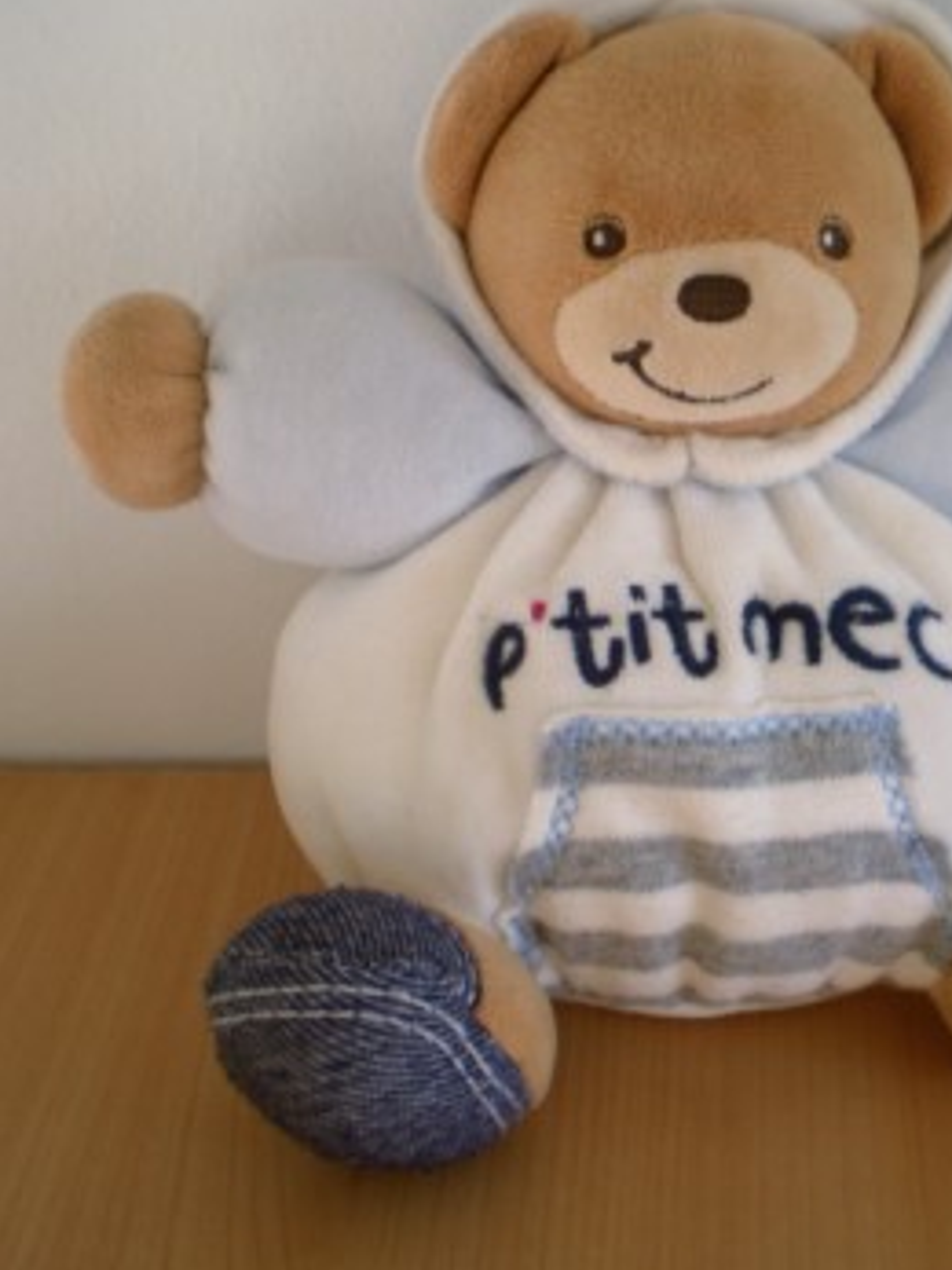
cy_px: 615
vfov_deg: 33.8
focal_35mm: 57
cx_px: 648
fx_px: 2091
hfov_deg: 25.5
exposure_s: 1/50.4
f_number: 3.1
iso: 64
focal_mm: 6.3
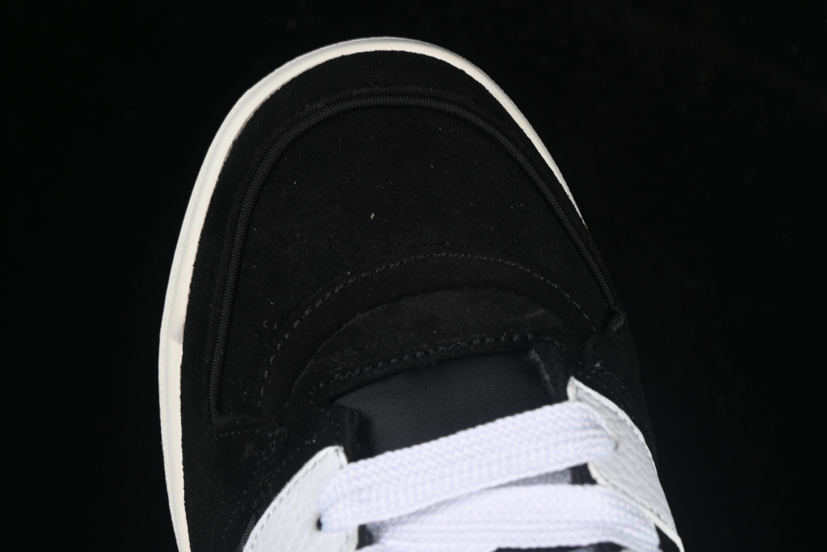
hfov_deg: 23.9
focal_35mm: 85
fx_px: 1952
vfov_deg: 16.1
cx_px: 403
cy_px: 310
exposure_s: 1/50
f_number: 6.3
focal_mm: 50
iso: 160
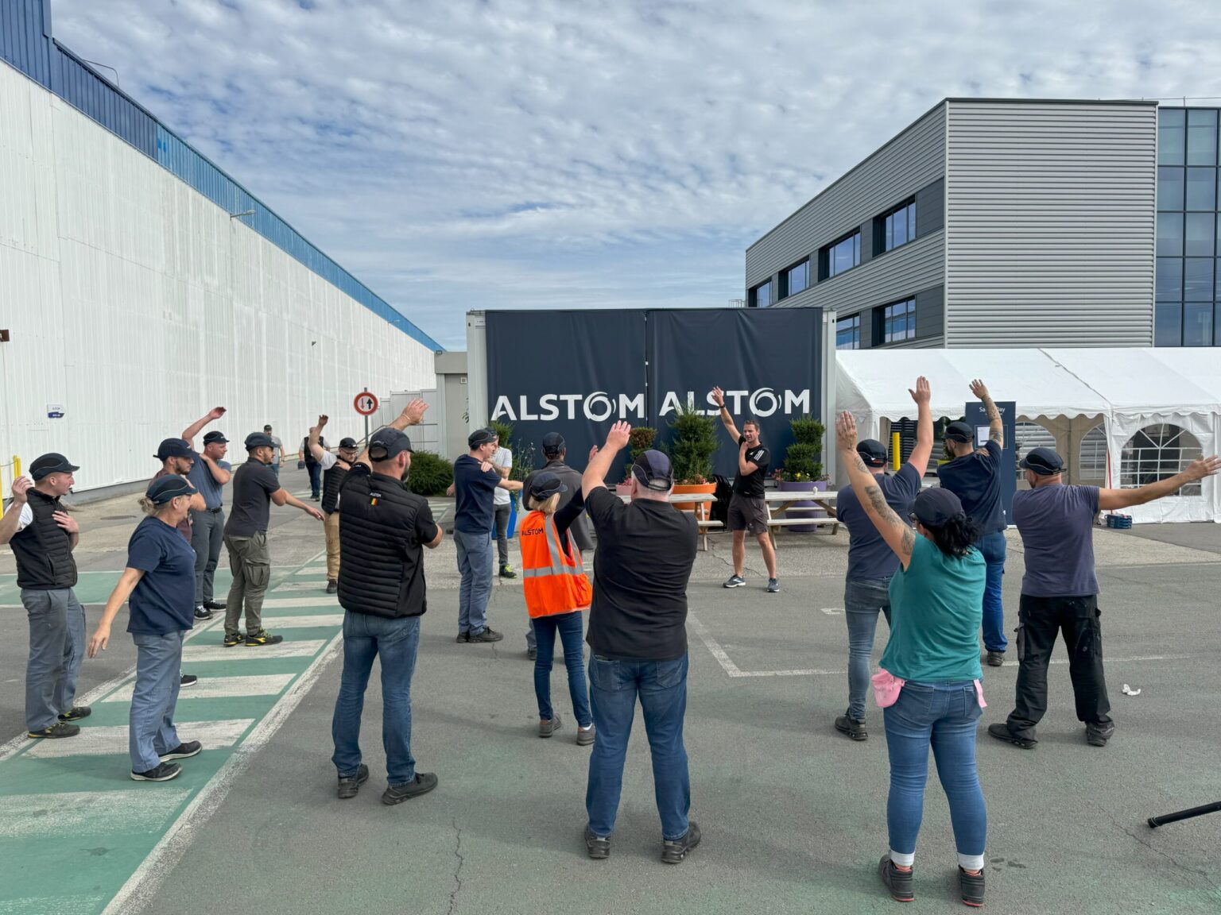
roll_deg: +0.8
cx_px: 610
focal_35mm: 24
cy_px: 458
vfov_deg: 56.8
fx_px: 847
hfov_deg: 71.6
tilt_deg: -5.1
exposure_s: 1/5348
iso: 80
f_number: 1.78
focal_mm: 6.86
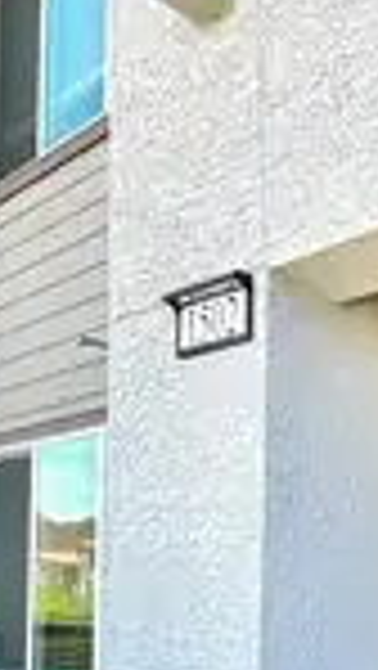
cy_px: 585
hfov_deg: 24.9
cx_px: 500
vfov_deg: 45.4
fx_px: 729
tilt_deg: +1.2
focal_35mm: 41
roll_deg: +0.1
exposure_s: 1/445
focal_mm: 2.22
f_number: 2.2
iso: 64
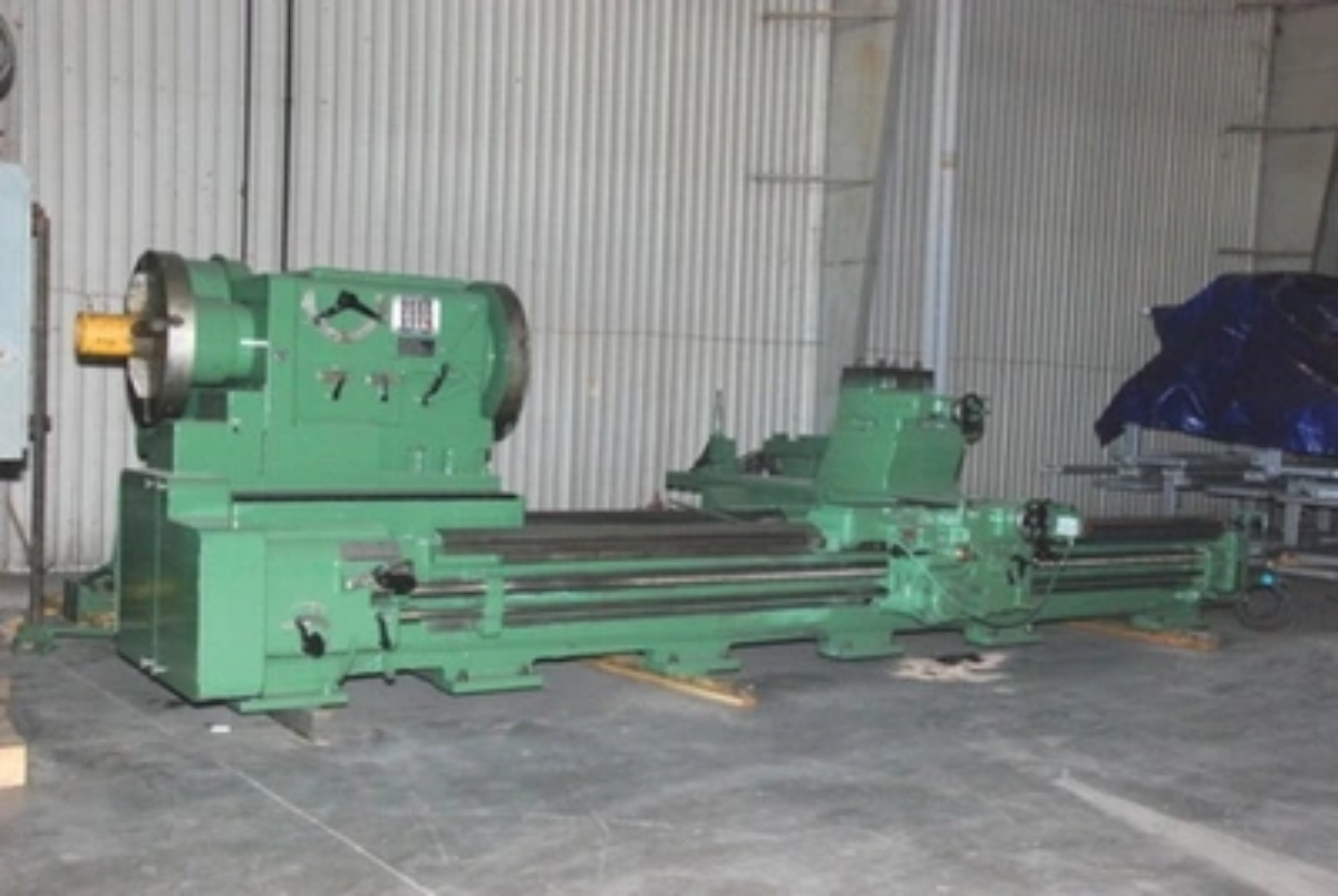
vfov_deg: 35.6
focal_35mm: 38
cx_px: 669
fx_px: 1396
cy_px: 448
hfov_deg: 51.2
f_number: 8
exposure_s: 1/60
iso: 1600
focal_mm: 25
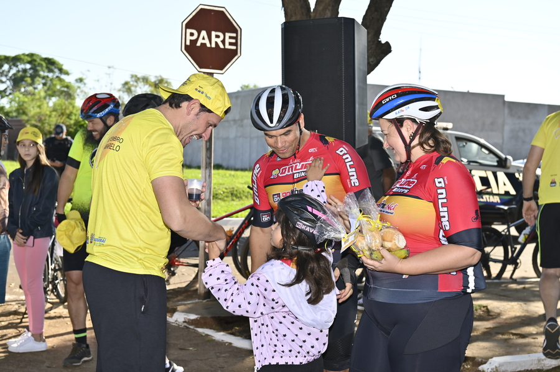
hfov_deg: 33.4
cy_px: 186
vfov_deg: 22.6
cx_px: 280
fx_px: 933
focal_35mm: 60
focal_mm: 60
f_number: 7.1
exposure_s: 1/180
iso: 100
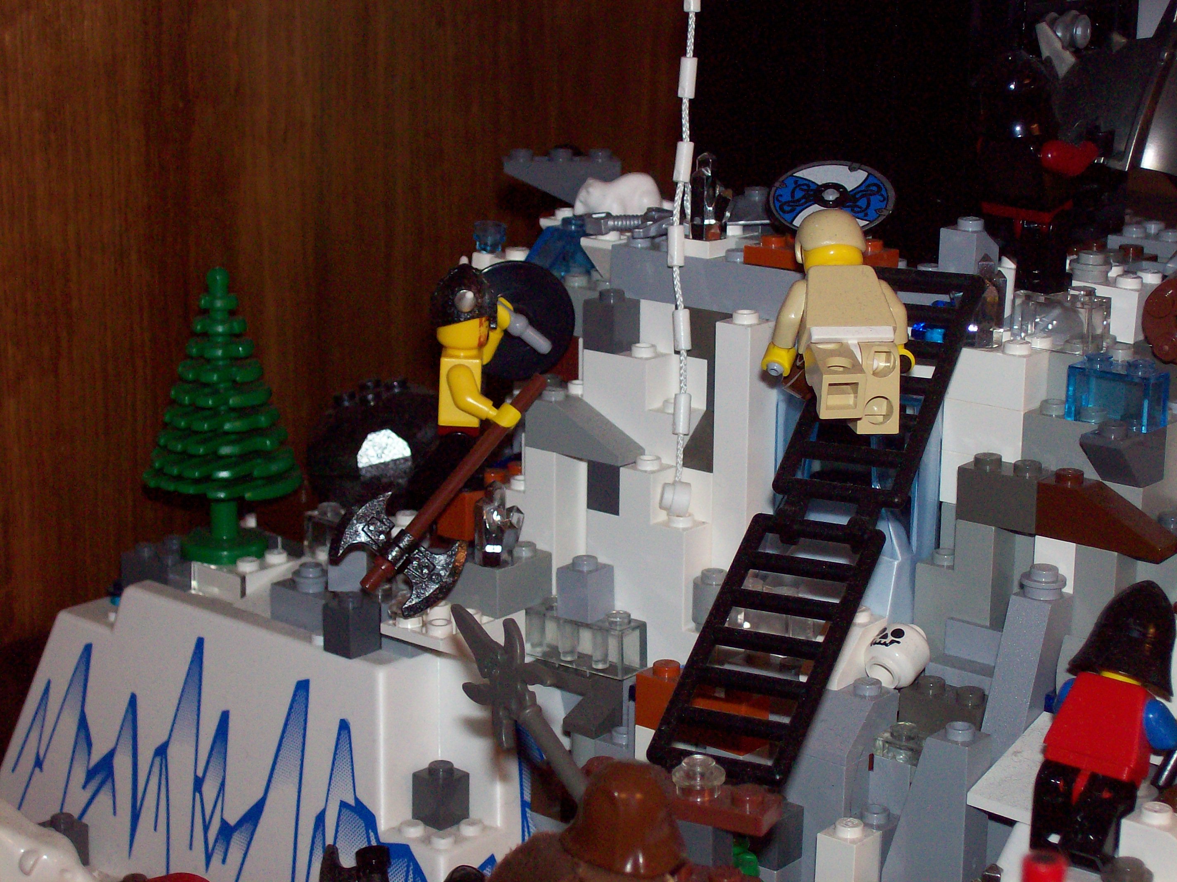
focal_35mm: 70
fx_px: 2379
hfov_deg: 27.8
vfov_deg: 21.0
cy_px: 441
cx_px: 588
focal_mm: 11.6
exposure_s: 1/95.5
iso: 140
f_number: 3.8
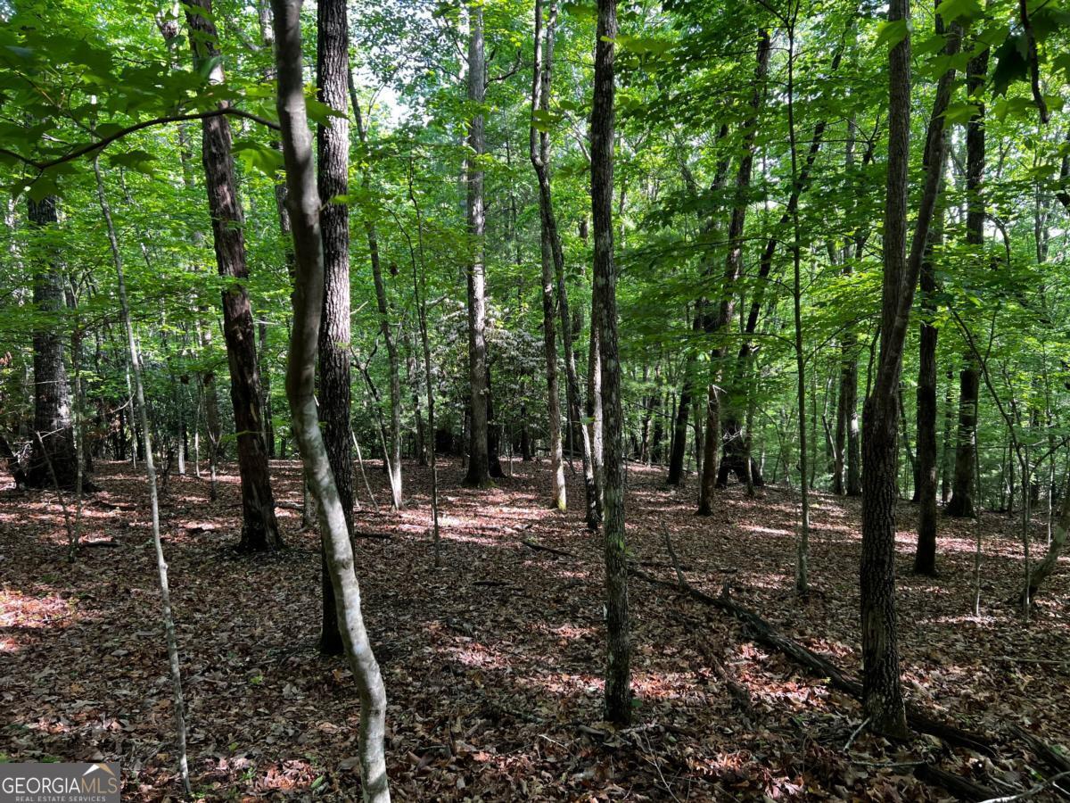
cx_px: 535
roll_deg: +1.0
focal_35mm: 26
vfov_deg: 53.1
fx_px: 804
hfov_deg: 67.3
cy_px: 402
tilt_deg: -9.6
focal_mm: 5.7
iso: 80
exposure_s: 1/121
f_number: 1.5
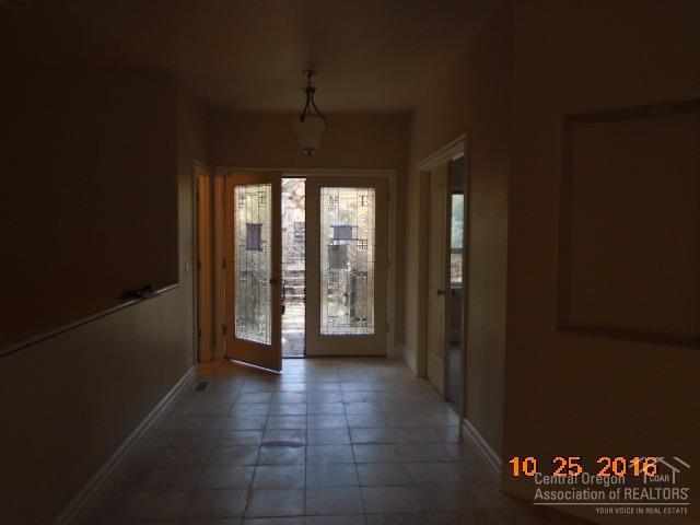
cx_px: 350
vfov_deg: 53.1
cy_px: 262
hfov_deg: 67.3
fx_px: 526
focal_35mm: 26
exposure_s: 1/60
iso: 100
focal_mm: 4.6
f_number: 3.2
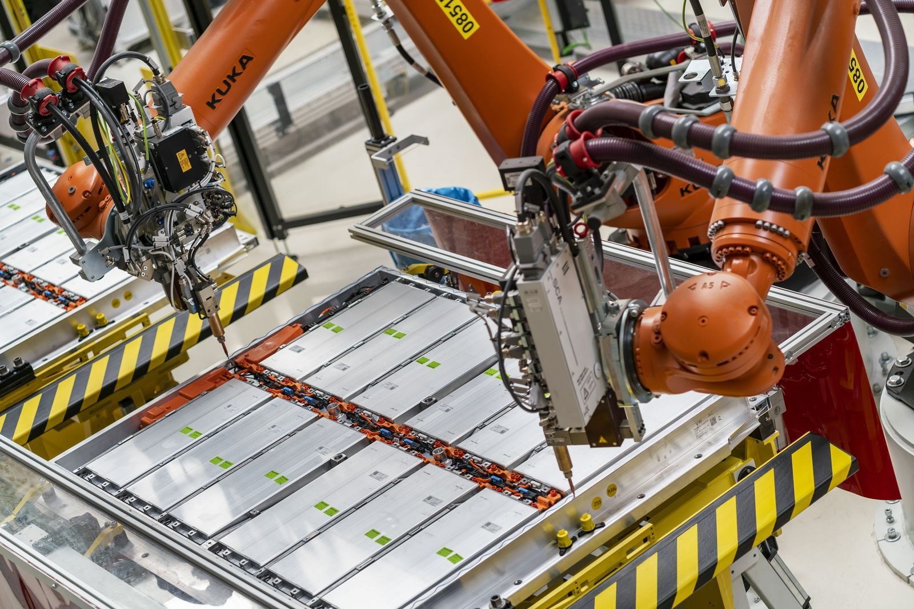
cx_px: 457
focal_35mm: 85
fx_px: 2158
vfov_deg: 16.1
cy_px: 304
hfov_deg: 23.9
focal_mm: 85
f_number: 2.8
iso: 500
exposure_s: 1/160
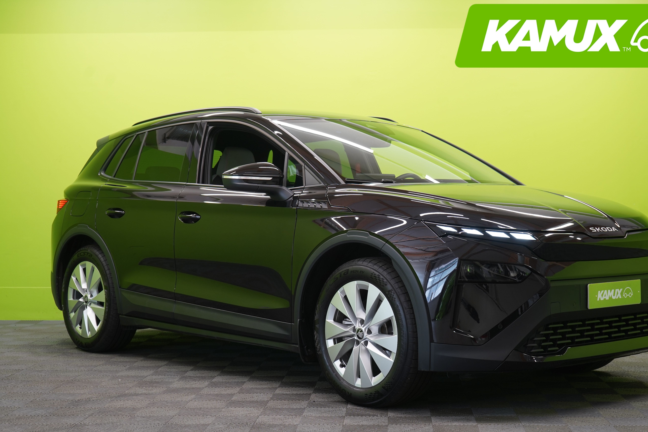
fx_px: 1008
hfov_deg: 35.6
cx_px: 362
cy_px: 227
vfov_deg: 24.2
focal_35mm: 56
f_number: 5.6
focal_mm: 49
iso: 400
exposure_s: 1/25
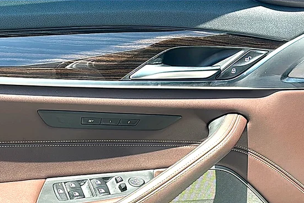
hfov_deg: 32.8
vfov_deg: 22.1
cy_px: 145
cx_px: 126
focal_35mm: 61
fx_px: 515
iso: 80
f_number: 1.78
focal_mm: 6.86
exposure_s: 1/817
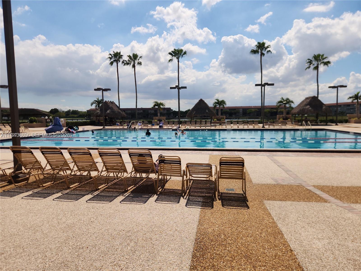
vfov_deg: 58.9
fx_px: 240
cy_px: 136
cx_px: 180
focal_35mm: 23
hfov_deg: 73.9
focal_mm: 5.4
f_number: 1.8
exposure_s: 1/3871
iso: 20
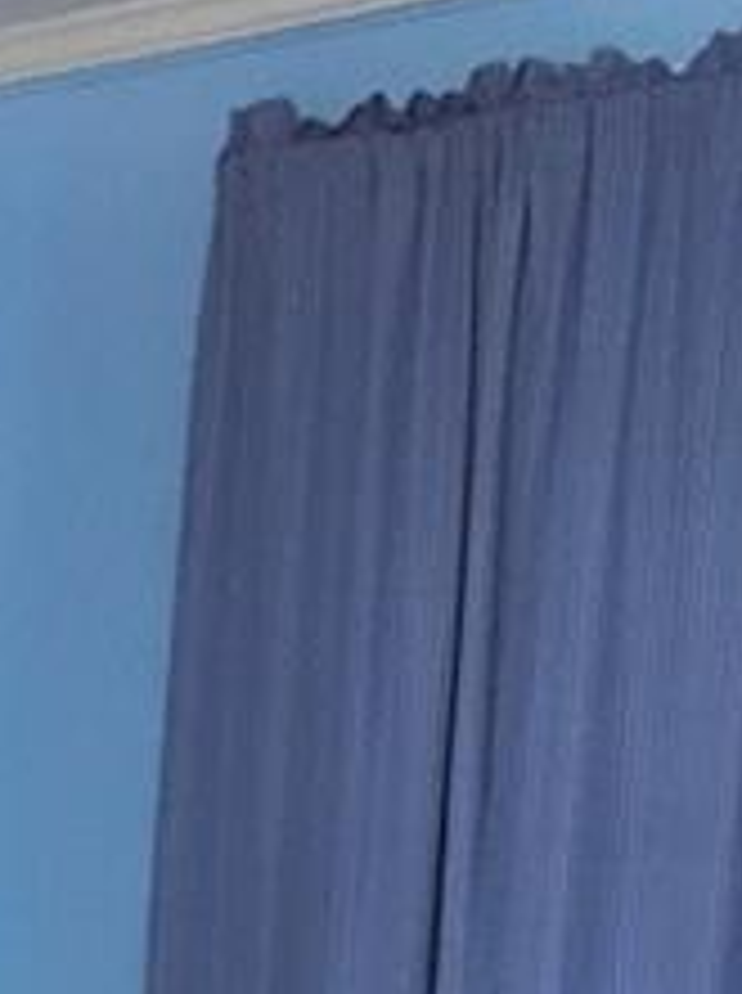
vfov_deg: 17.3
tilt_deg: -12.6
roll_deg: +1.3
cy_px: 1538
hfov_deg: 13.7
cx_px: -364
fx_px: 2895
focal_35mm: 101
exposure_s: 1/24
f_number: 2.2
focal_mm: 4.15
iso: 200
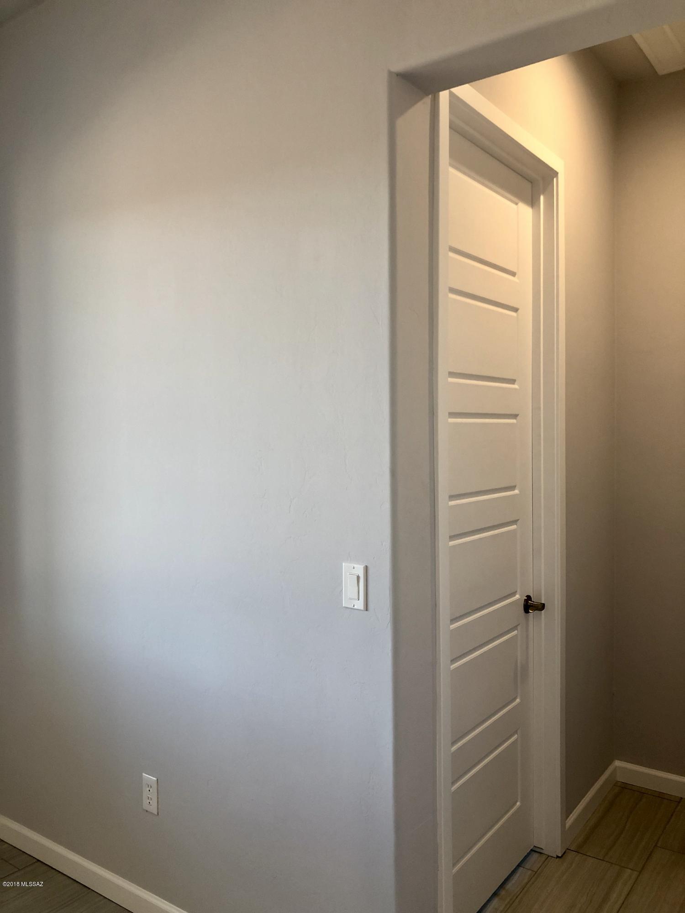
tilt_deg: -0.9
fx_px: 739
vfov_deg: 63.4
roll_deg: +0.6
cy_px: 456
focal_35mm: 28
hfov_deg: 49.7
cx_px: 342
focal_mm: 3.99
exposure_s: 1/40
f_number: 1.8
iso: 25
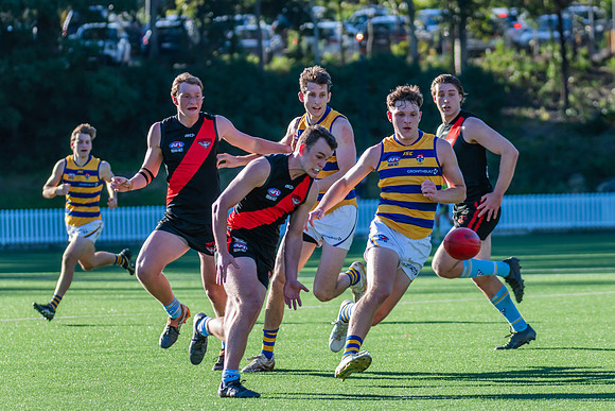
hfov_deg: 7.9
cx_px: 328
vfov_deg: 5.3
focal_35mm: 261
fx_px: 4452
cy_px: 189
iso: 800
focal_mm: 240
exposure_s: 1/1250
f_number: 5.6
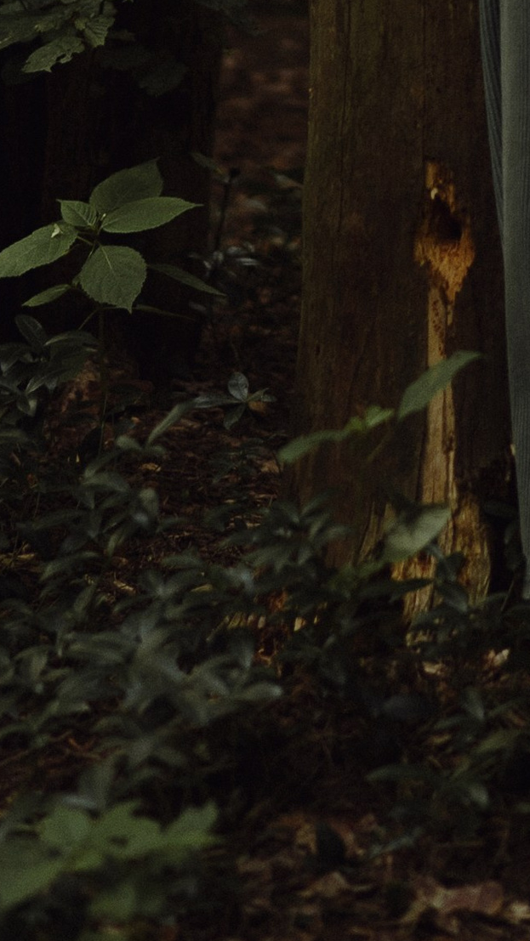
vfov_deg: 10.9
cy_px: -499
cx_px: 593
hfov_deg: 6.4
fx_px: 4720
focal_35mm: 189
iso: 125
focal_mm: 35
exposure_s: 1/50
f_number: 1.4
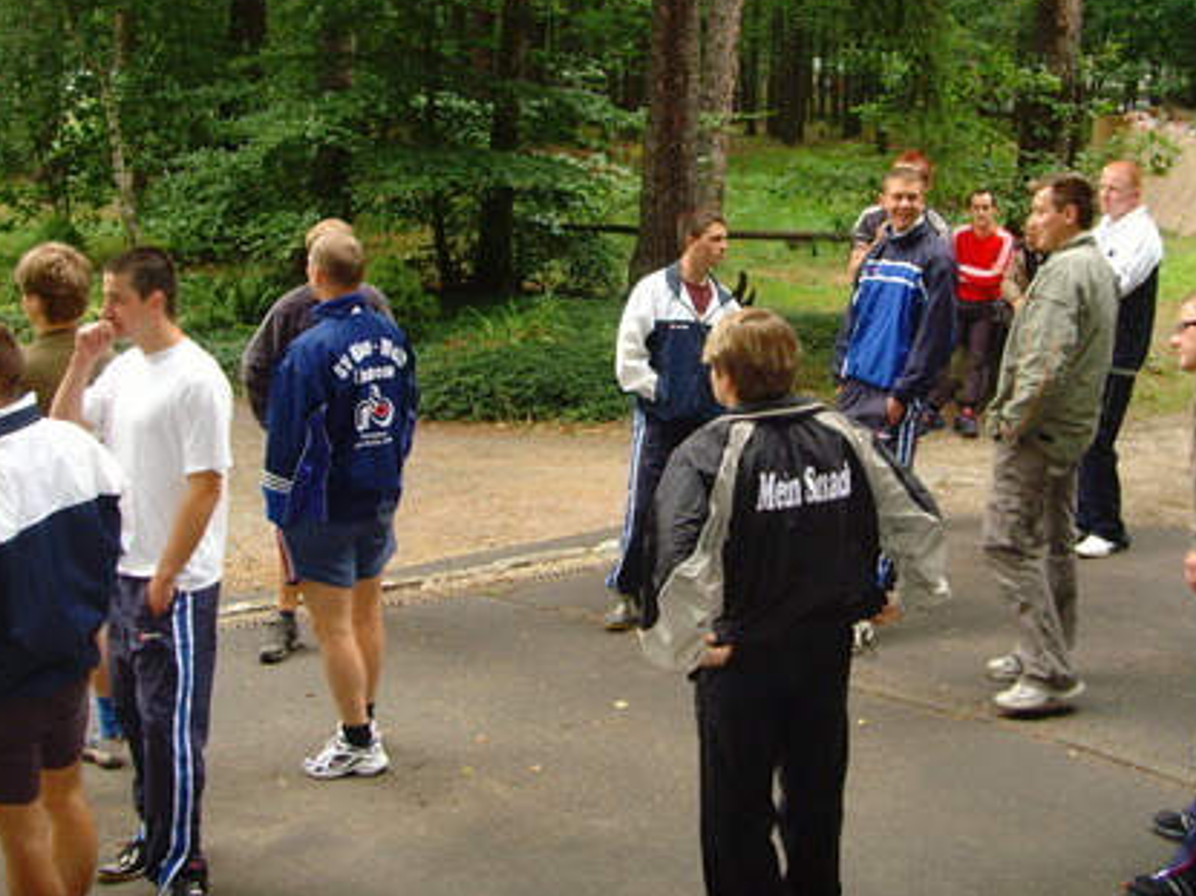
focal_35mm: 47
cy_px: 362
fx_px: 1623
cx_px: 657
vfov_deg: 30.8
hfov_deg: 40.4
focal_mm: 6.6
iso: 200
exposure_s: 1/45
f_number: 3.5
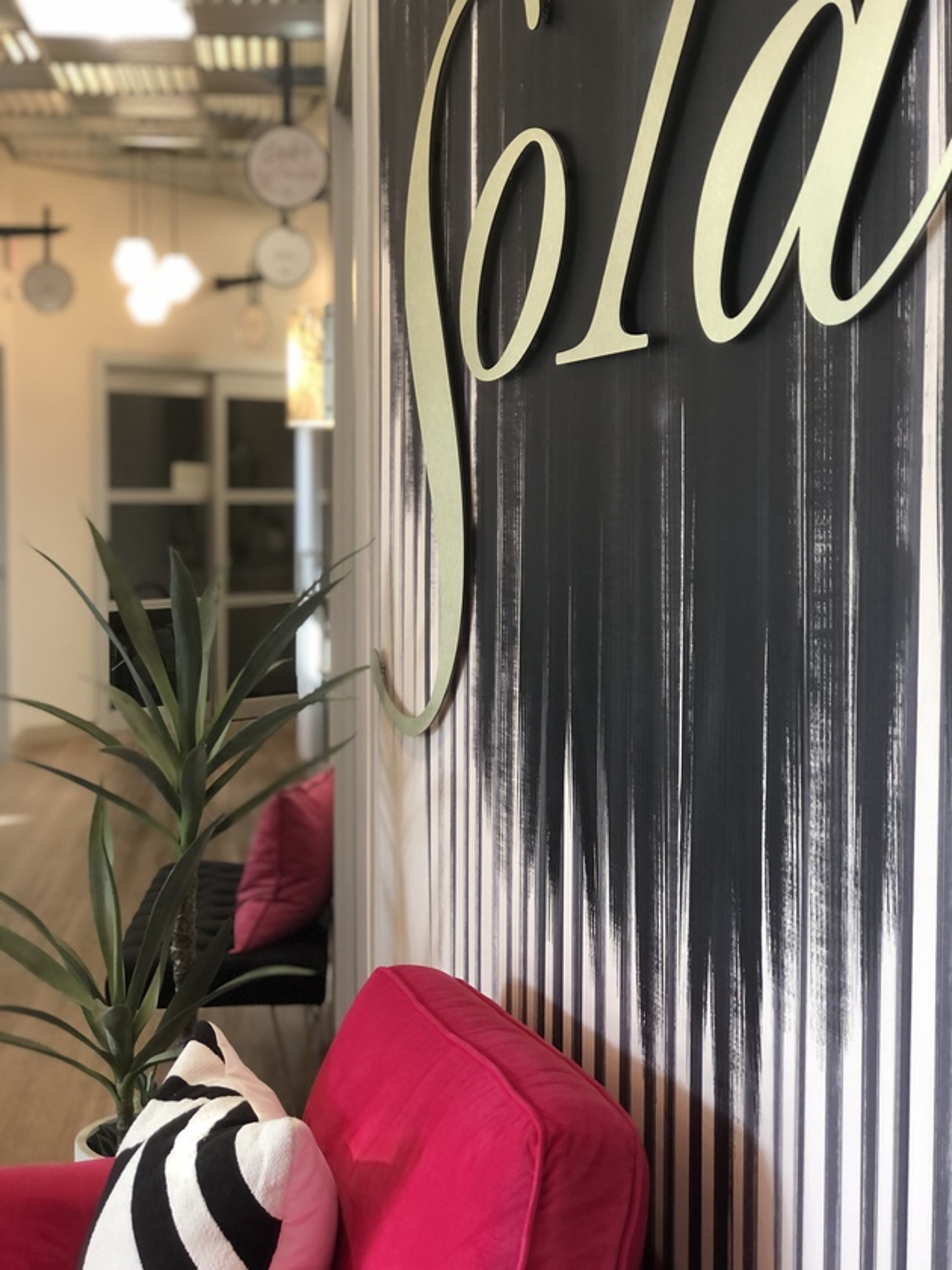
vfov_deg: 33.8
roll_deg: +0.4
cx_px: 476
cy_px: 635
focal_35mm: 57
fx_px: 2090
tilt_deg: -3.1
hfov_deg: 25.7
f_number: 2.8
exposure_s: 1/30
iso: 100
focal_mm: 6.6
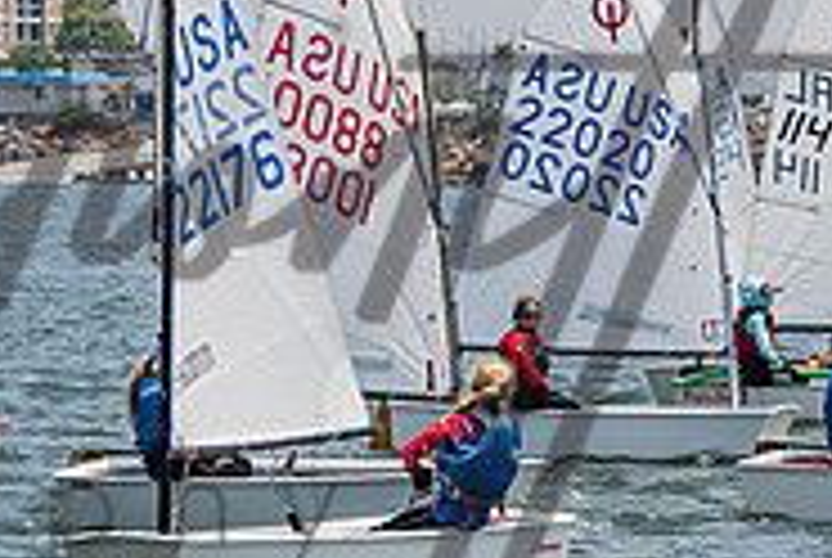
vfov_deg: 3.6
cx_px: 708
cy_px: 190
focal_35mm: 379
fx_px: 8773
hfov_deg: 5.4
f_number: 6
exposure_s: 1/2000
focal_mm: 84
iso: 320
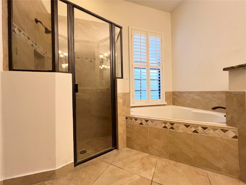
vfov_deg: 89.9
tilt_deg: -0.7
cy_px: 92
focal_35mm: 13
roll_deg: +0.9
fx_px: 92
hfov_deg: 106.2
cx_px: 123
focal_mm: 1.57
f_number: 1.8
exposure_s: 1/60
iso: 320
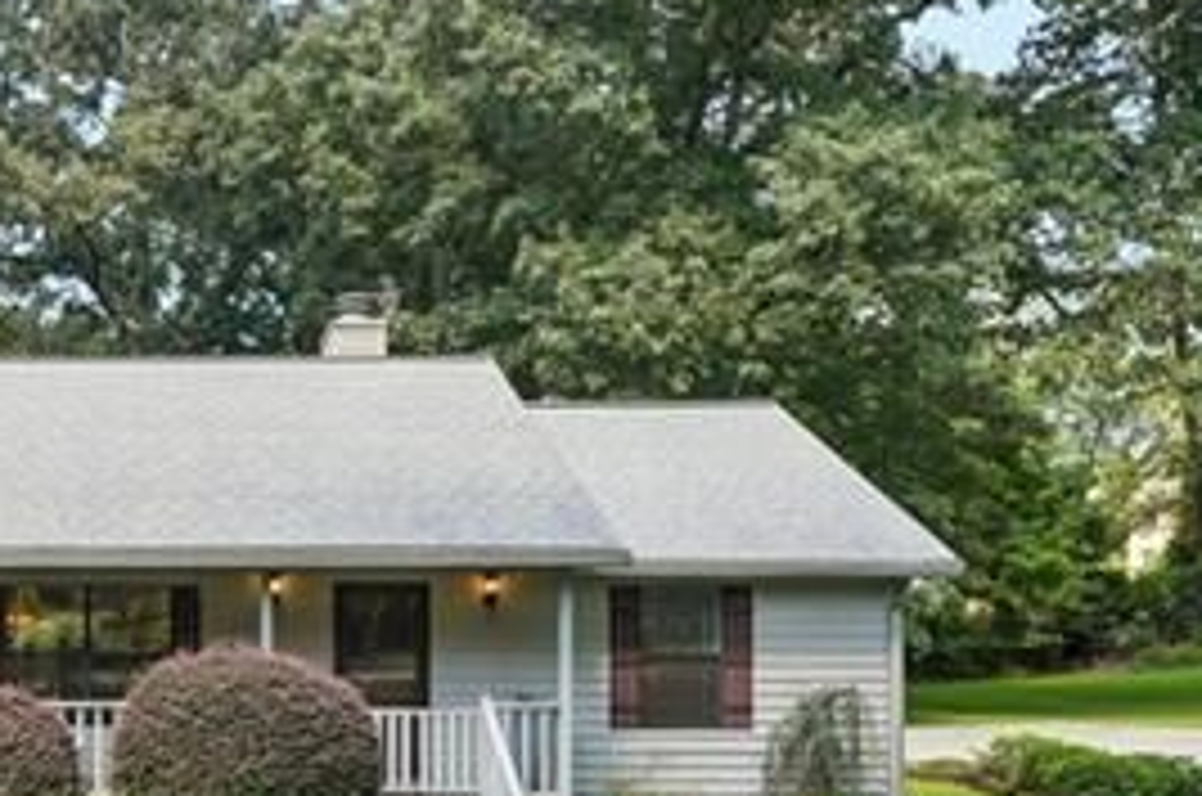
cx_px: 198
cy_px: 549
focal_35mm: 44
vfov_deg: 30.2
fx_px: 1460
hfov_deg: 42.2
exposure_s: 1/40
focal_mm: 14.6
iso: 100
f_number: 8
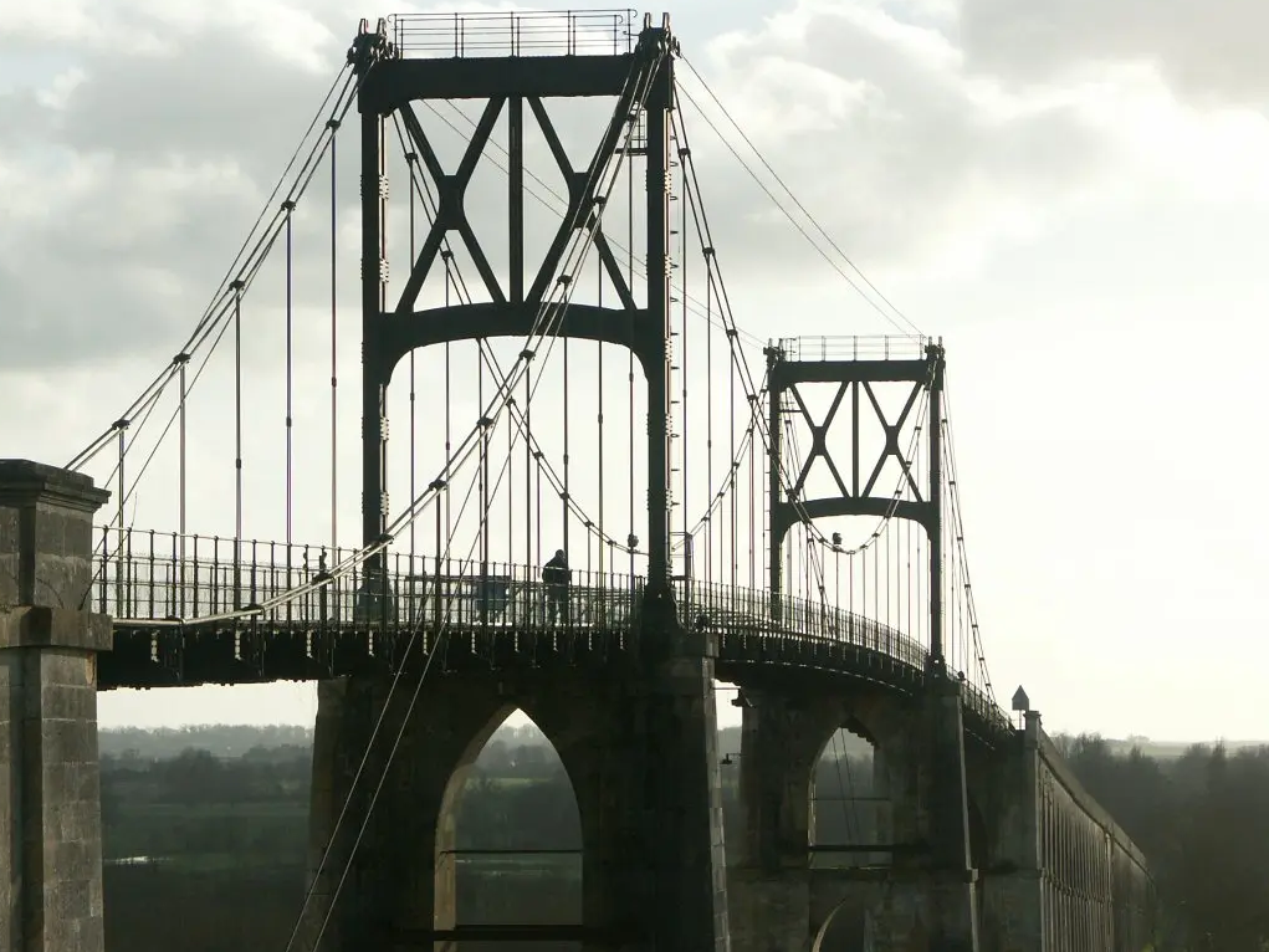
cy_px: 500
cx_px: 657
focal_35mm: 141
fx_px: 5170
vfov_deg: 10.5
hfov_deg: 14.0
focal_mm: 31.64
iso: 100
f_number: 7.1
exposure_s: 1/800
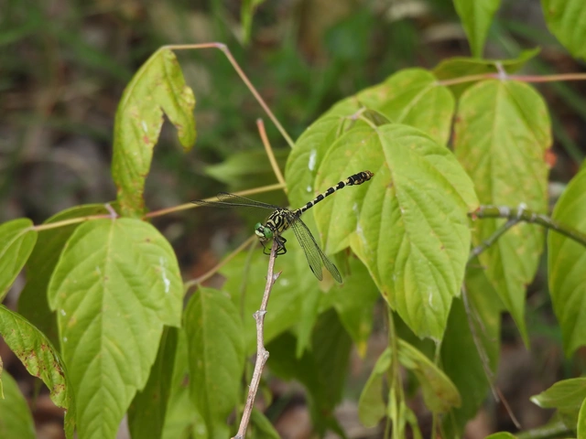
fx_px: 10157
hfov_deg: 3.3
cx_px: 293
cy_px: 220
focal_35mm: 600
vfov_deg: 2.5
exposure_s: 1/125
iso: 100
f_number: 5
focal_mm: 107
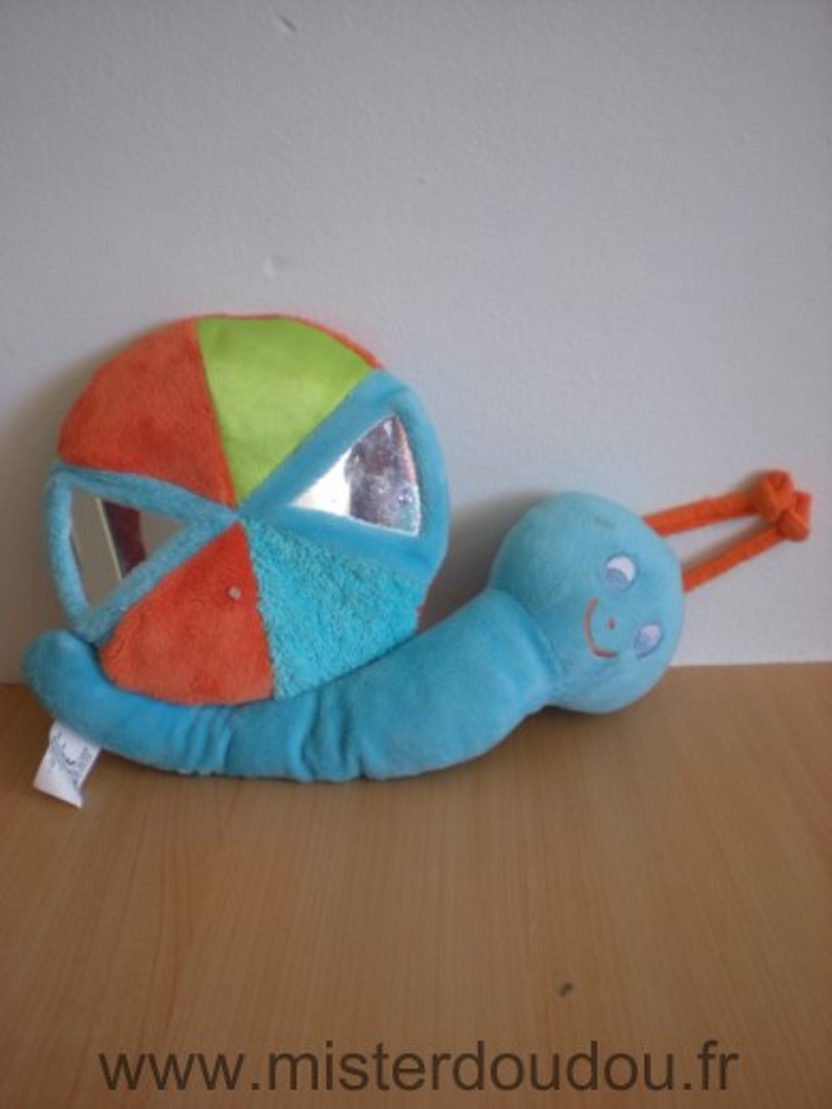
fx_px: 1218
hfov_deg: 37.7
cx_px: 416
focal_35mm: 38
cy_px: 554
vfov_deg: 49.0
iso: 103
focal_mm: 6.3
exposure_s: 1/55.2
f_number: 3.1
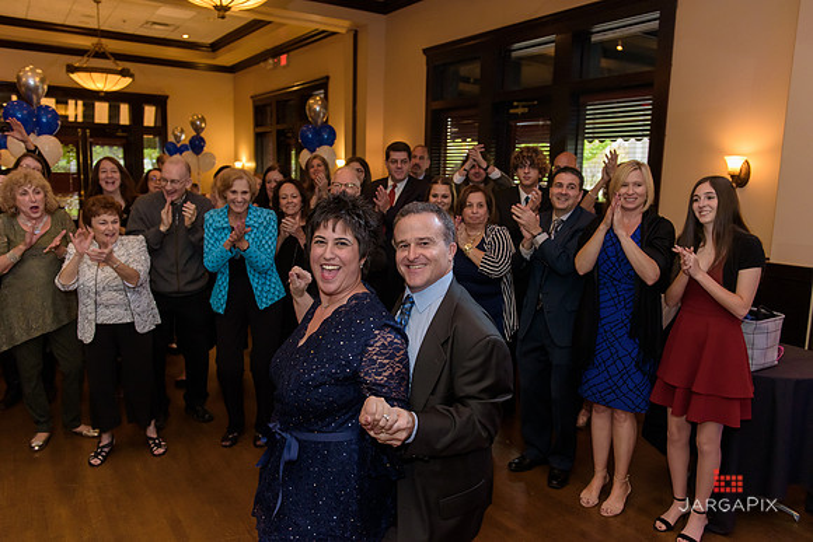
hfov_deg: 65.5
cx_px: 406
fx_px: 632
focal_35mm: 28
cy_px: 271
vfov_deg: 46.4
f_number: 3.2
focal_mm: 28
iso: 1600
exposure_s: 1/125
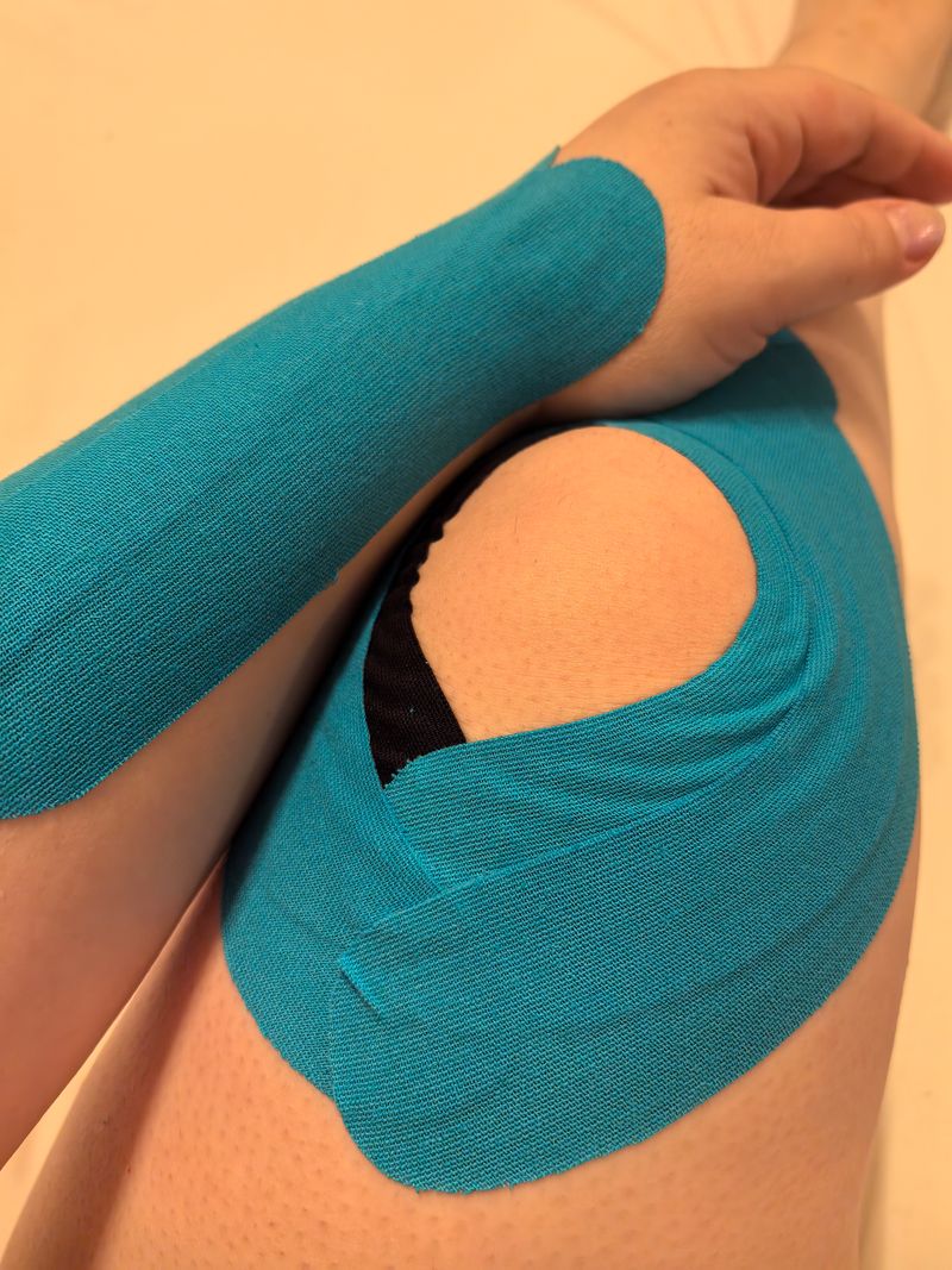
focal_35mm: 27
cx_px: 476
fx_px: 990
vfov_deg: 65.3
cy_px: 635
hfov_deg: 51.3
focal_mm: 6.98
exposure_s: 1/33.3
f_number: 2
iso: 400
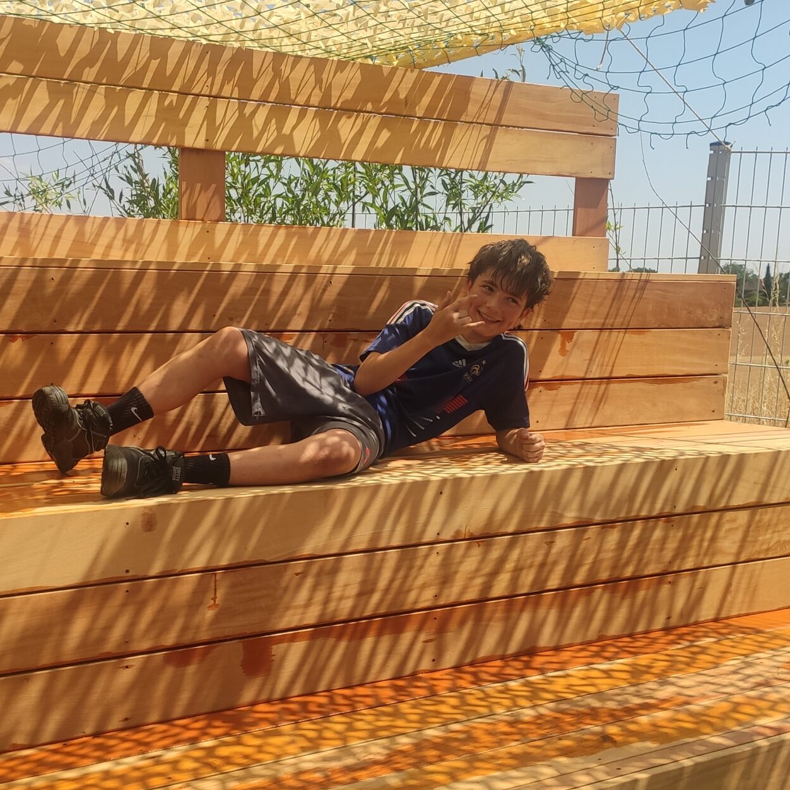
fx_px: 1214
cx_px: 339
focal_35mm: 47
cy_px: 486
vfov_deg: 35.9
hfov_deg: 36.0
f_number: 1.75
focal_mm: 4.77
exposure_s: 1/1902
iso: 112
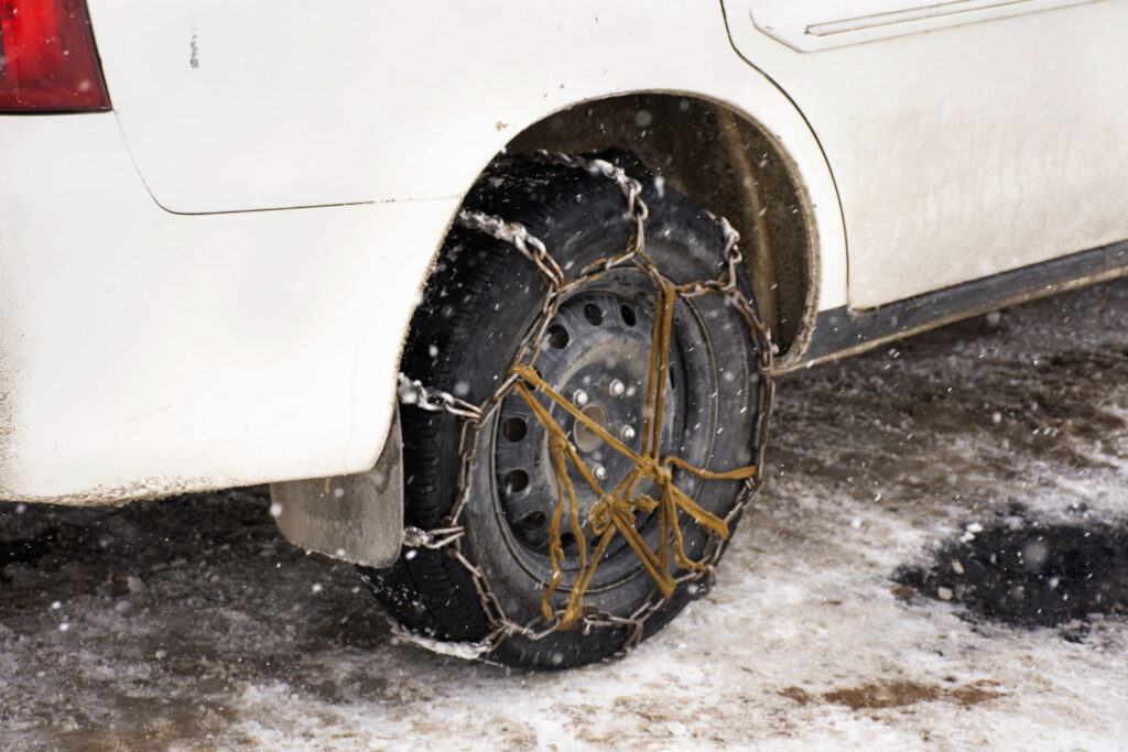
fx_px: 3102
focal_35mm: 99
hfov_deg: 20.6
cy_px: 376
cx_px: 564
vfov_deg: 13.8
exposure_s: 1/500
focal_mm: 66
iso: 200
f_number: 7.1
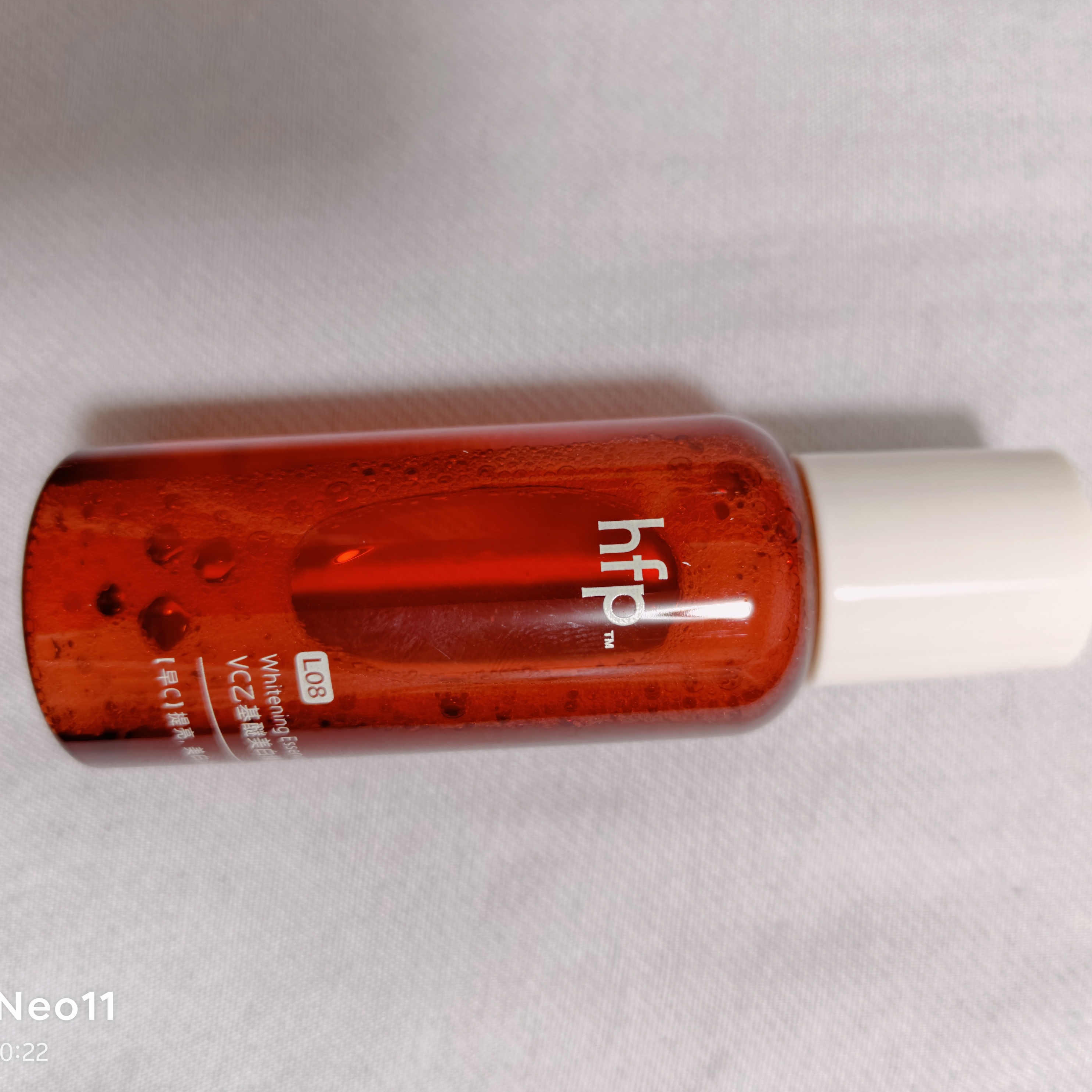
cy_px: 547
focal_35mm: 28
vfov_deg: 57.3
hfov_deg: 57.3
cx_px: 558
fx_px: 999
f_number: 1.88
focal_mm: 5.56
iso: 523
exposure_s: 1/50
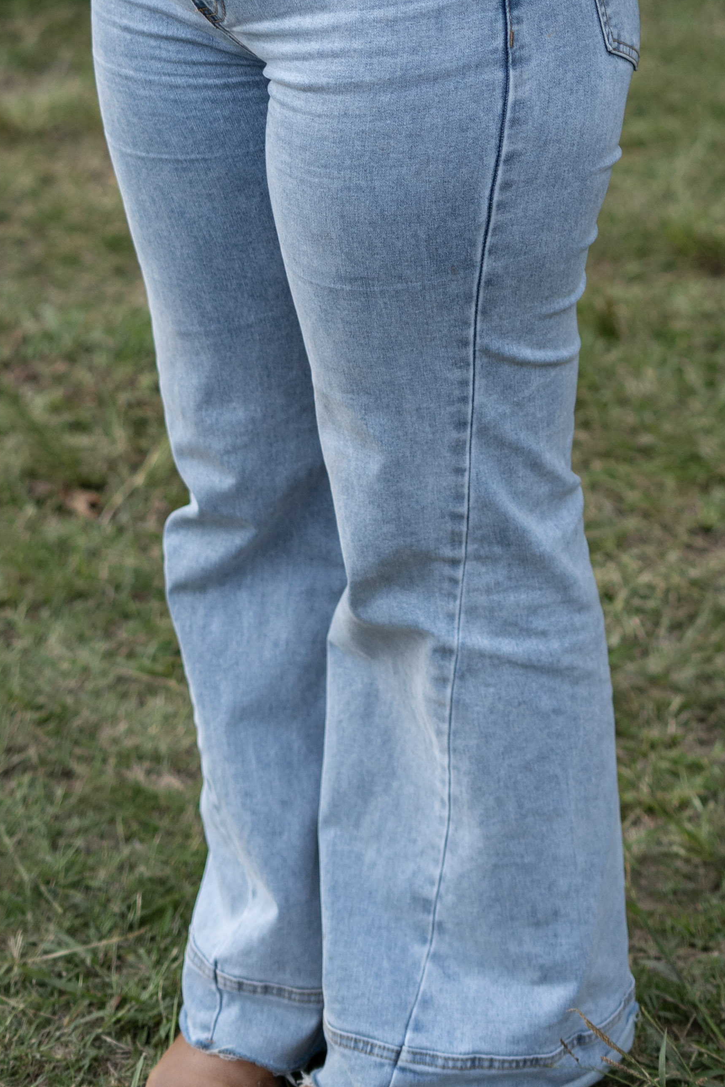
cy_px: -137
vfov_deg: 17.0
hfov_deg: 11.8
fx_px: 3504
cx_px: 445
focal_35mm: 116
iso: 400
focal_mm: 50
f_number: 2.5
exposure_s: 1/100
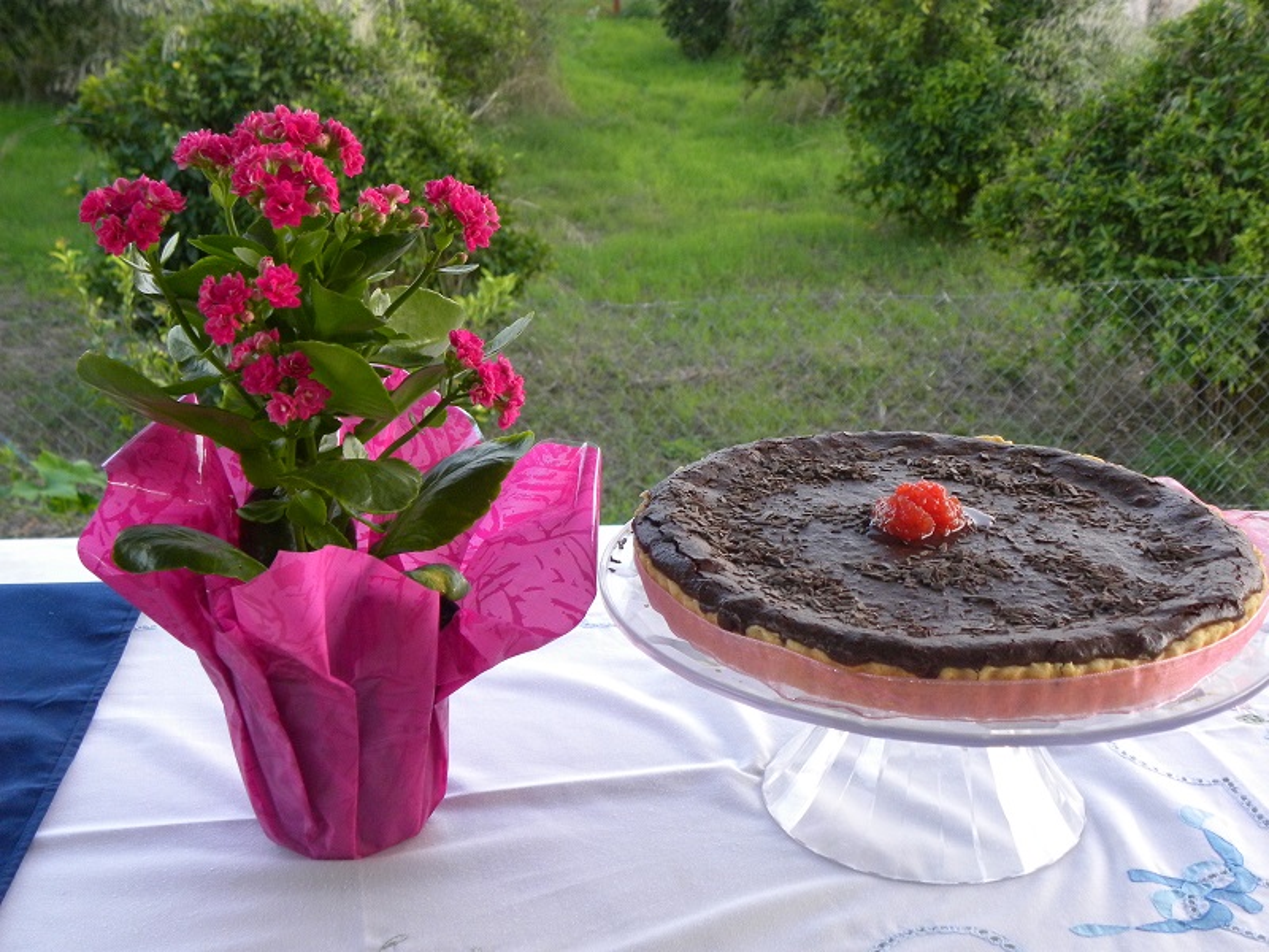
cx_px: 634
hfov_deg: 36.8
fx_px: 1906
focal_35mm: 52
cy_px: 476
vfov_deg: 28.0
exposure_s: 1/60
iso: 199
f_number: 3.5
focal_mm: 9.2
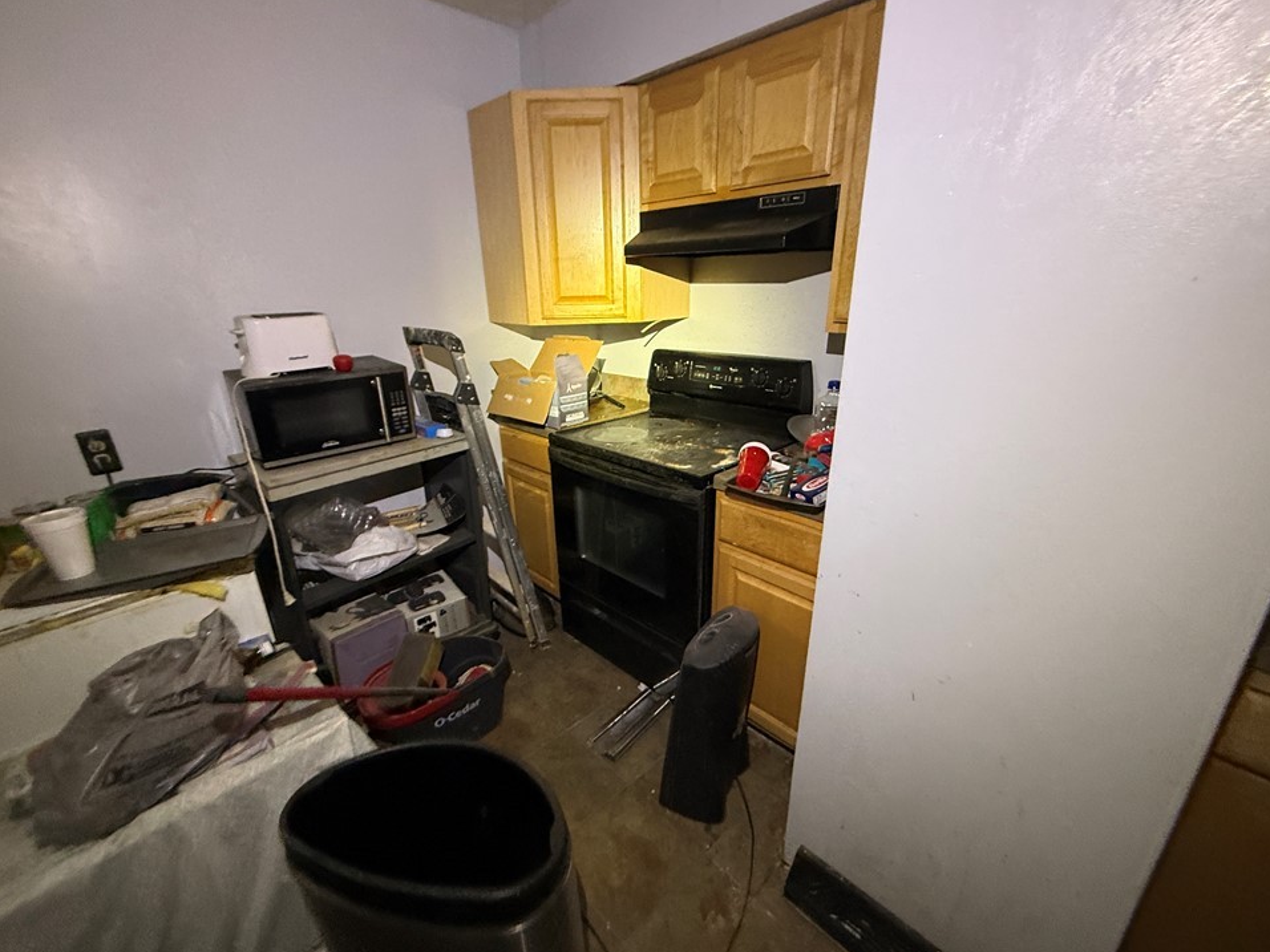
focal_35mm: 15
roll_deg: -1.4
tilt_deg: -23.1
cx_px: 636
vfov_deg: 81.7
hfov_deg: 98.2
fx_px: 550
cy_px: 483
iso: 400
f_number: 2.2
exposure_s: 1/64
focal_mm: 2.22
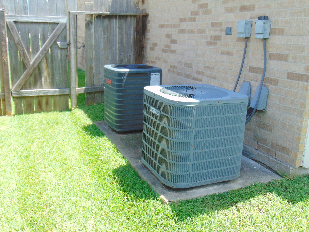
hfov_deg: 52.6
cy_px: 116
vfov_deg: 40.7
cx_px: 154
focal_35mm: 35
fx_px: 312
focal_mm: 6.3
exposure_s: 1/250
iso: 80
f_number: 3.2
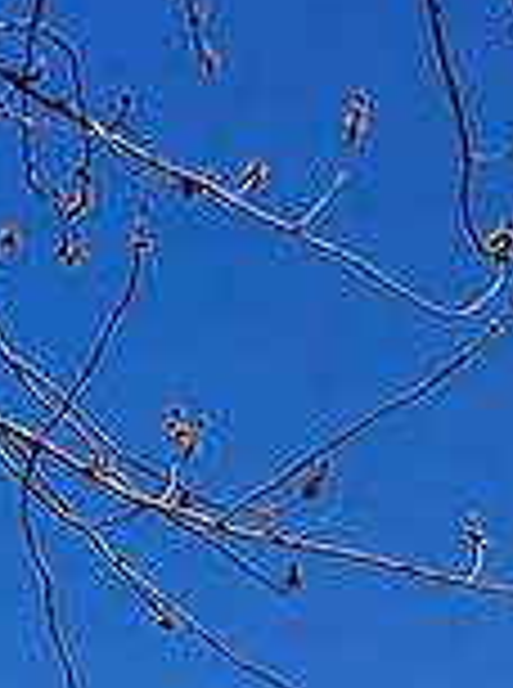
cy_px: 2046
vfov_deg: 7.9
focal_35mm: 217
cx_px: 306
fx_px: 4306
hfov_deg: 6.8
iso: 10
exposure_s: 1/1255
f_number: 1.7
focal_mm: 6.3
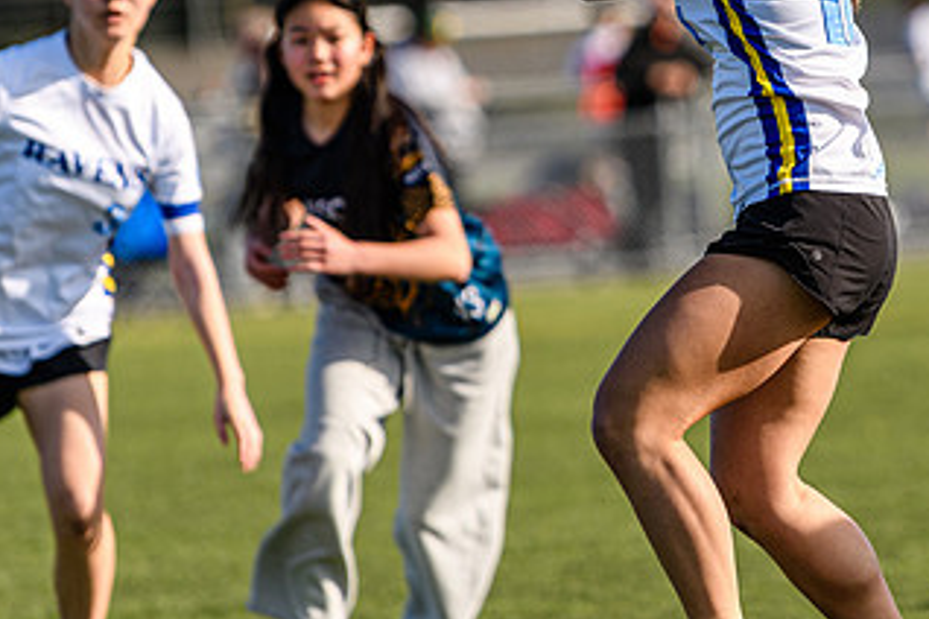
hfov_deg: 4.0
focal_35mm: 520
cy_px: 162
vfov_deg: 2.6
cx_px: 745
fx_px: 13418
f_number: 3.2
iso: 160
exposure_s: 1/2500
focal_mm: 190
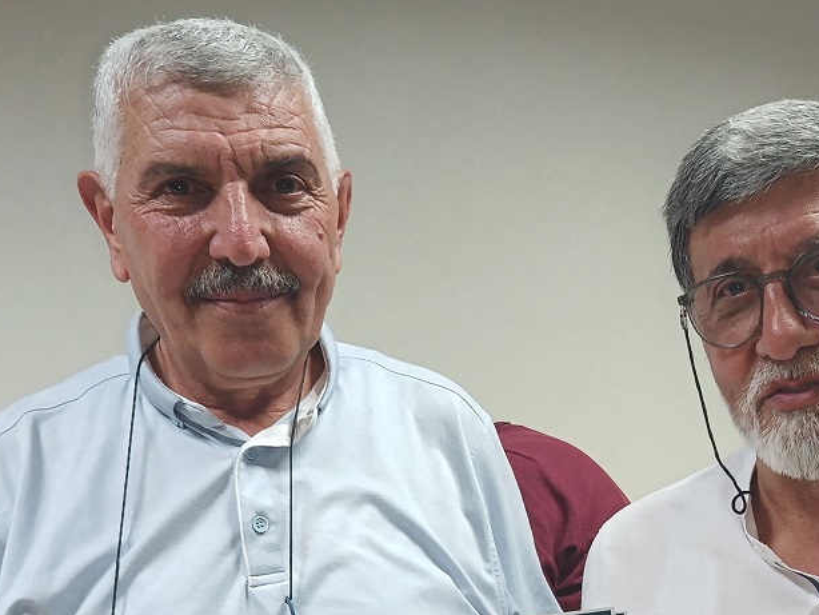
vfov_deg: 27.5
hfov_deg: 37.1
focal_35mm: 50
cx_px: 632
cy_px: 607
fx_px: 1183
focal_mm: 5.24
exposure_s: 1/50
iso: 640
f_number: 1.7
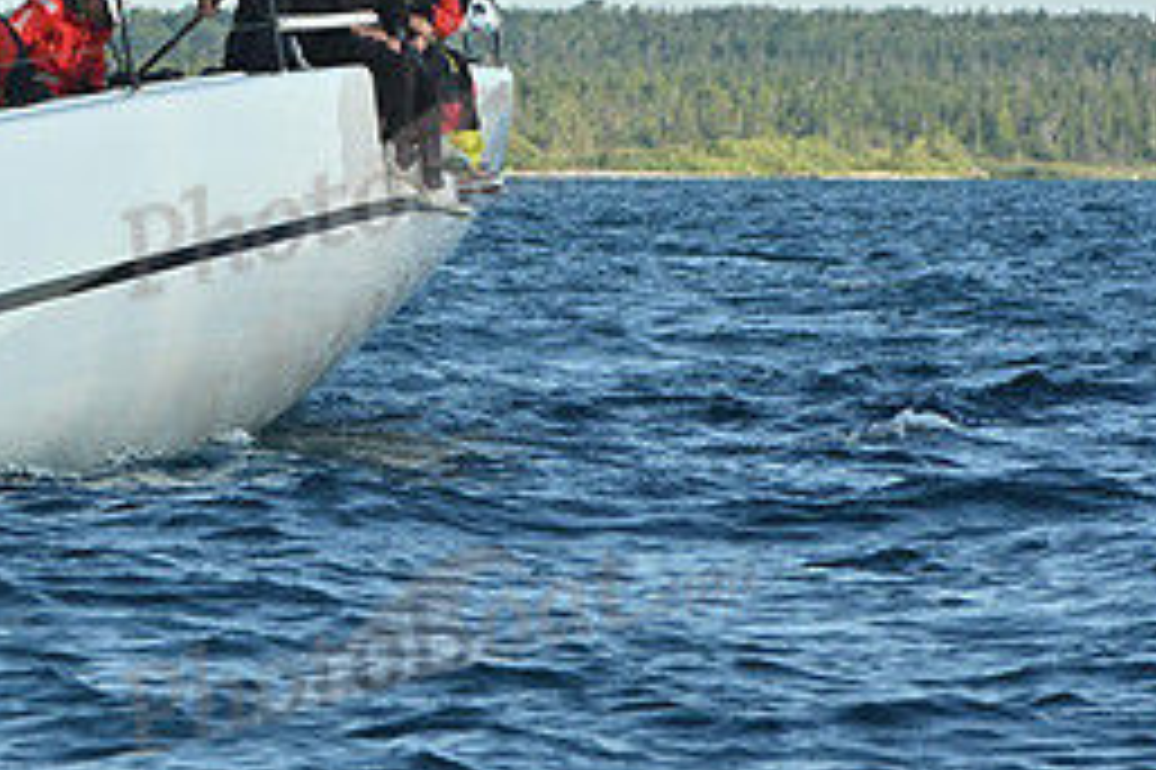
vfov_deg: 3.0
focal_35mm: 452
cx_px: -108
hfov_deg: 4.6
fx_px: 14504
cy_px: 11
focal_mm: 200
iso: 800
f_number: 11
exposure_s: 1/1000
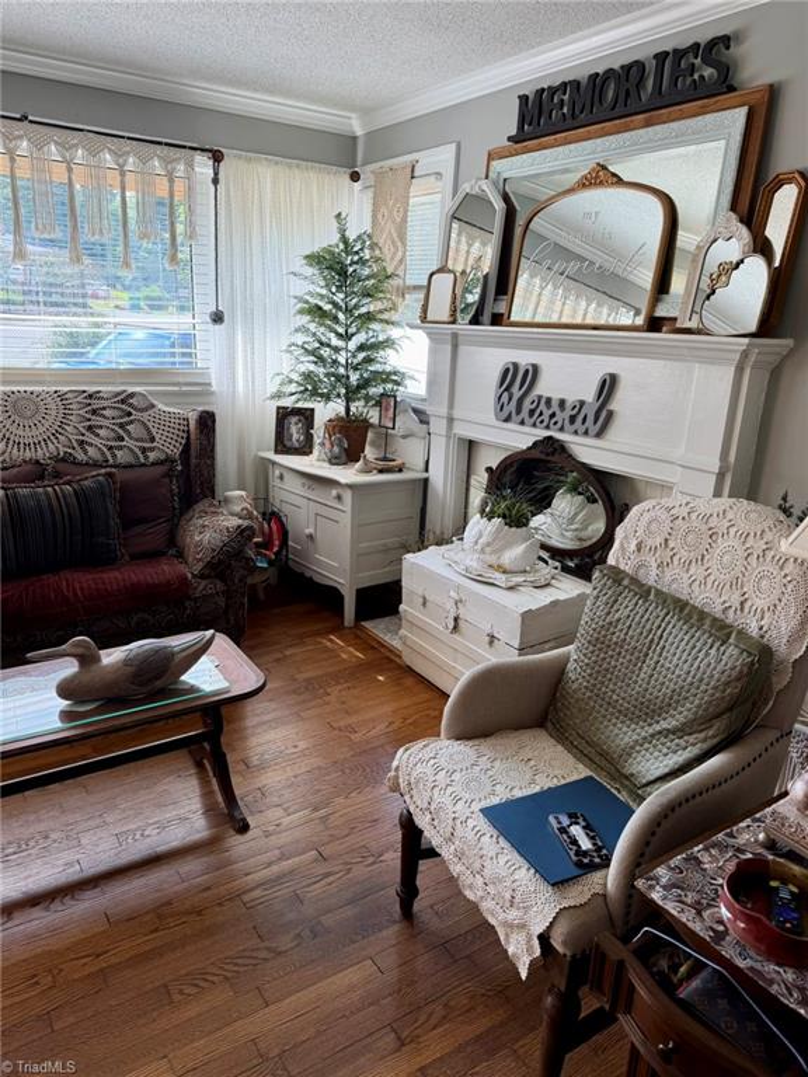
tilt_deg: -16.1
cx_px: 404
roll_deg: -3.1
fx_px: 747
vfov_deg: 71.6
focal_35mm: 24
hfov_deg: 56.8
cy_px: 538
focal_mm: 6.76
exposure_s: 1/261
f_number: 1.78
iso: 80
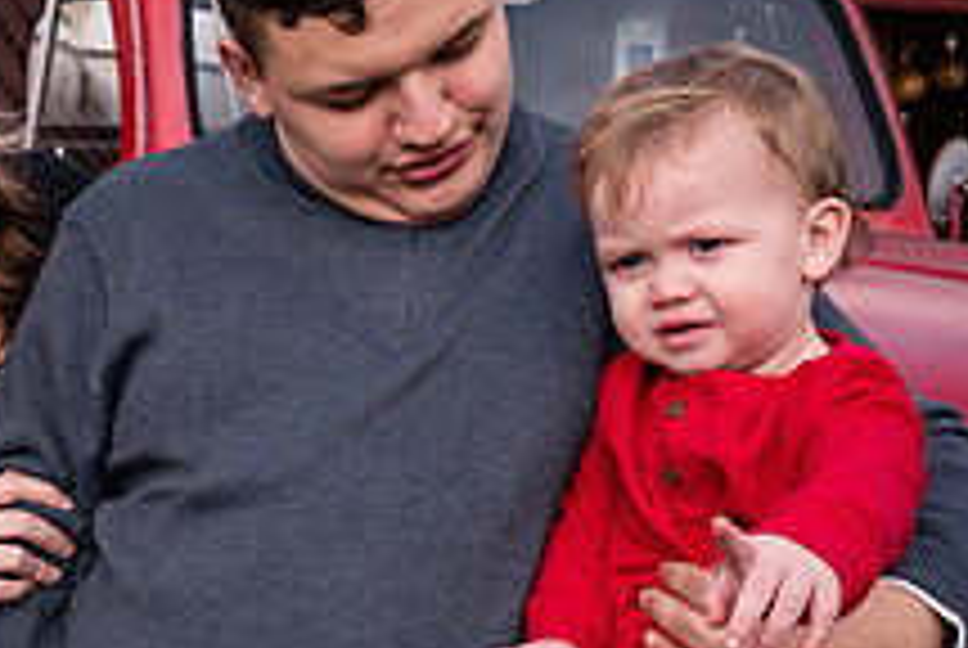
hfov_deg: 27.3
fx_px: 1831
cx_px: -78
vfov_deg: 19.9
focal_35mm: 68
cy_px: 493
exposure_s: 1/800
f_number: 5.6
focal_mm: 24
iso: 200
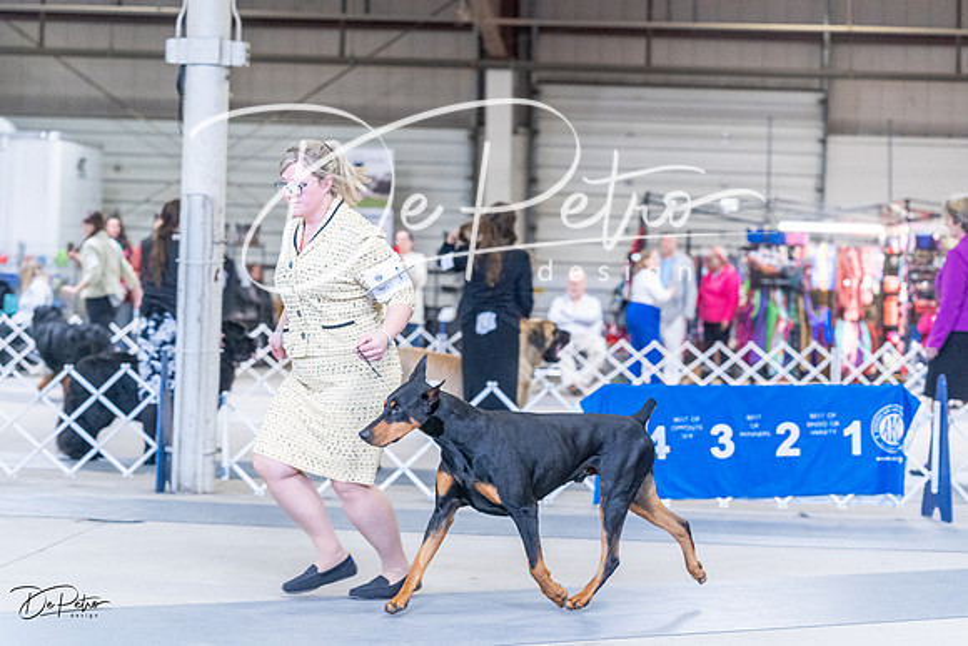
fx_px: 2689
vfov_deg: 13.7
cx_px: 484
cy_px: 323
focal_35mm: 100
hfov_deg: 20.4
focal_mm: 100
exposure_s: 1/320
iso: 6400
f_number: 4
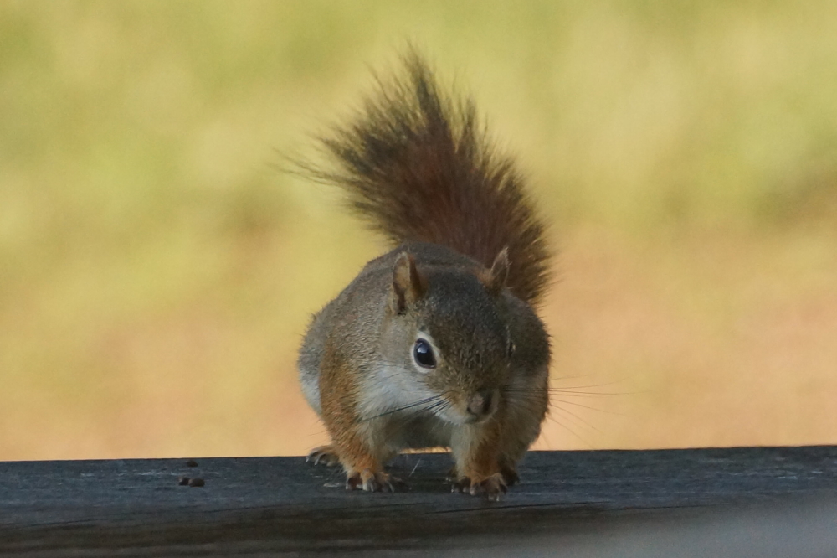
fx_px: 8715
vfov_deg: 3.7
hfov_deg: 5.5
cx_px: 418
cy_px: 279
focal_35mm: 375
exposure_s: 1/400
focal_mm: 250
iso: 1000
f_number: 6.3
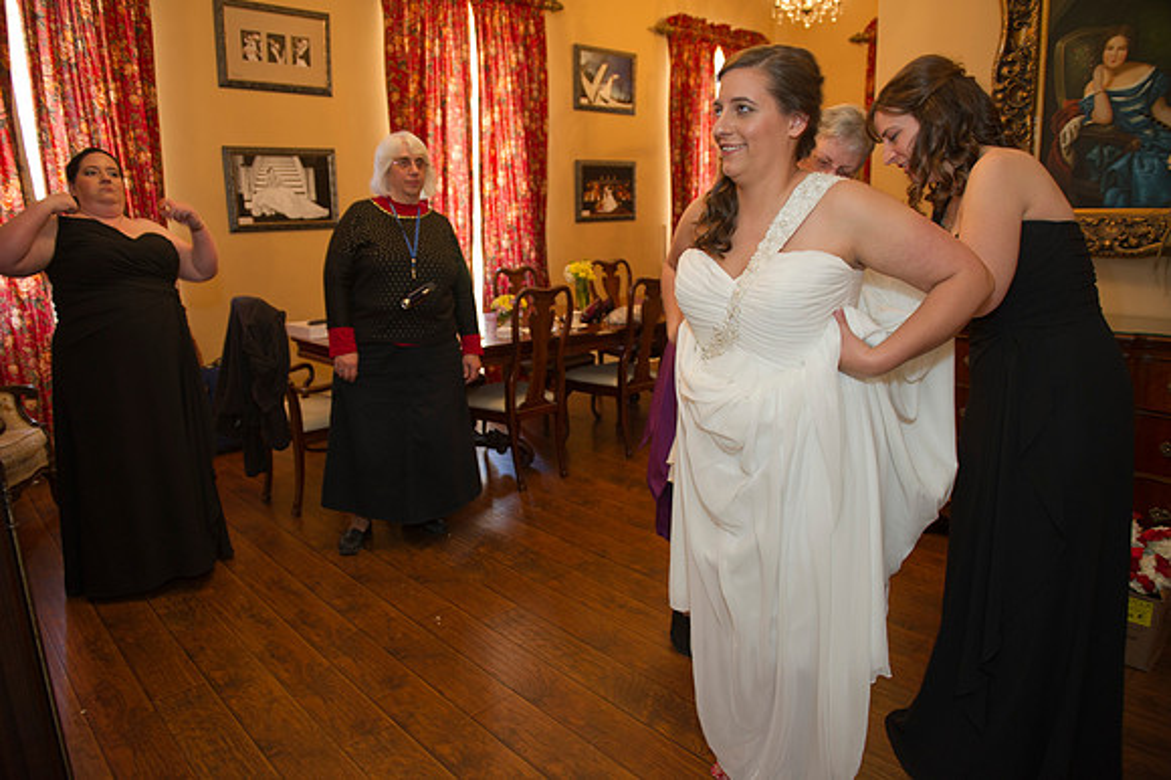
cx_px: 586
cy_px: 390
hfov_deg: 73.8
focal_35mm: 24
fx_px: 780
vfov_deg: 53.1
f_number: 3.2
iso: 800
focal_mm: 24
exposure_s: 1/40
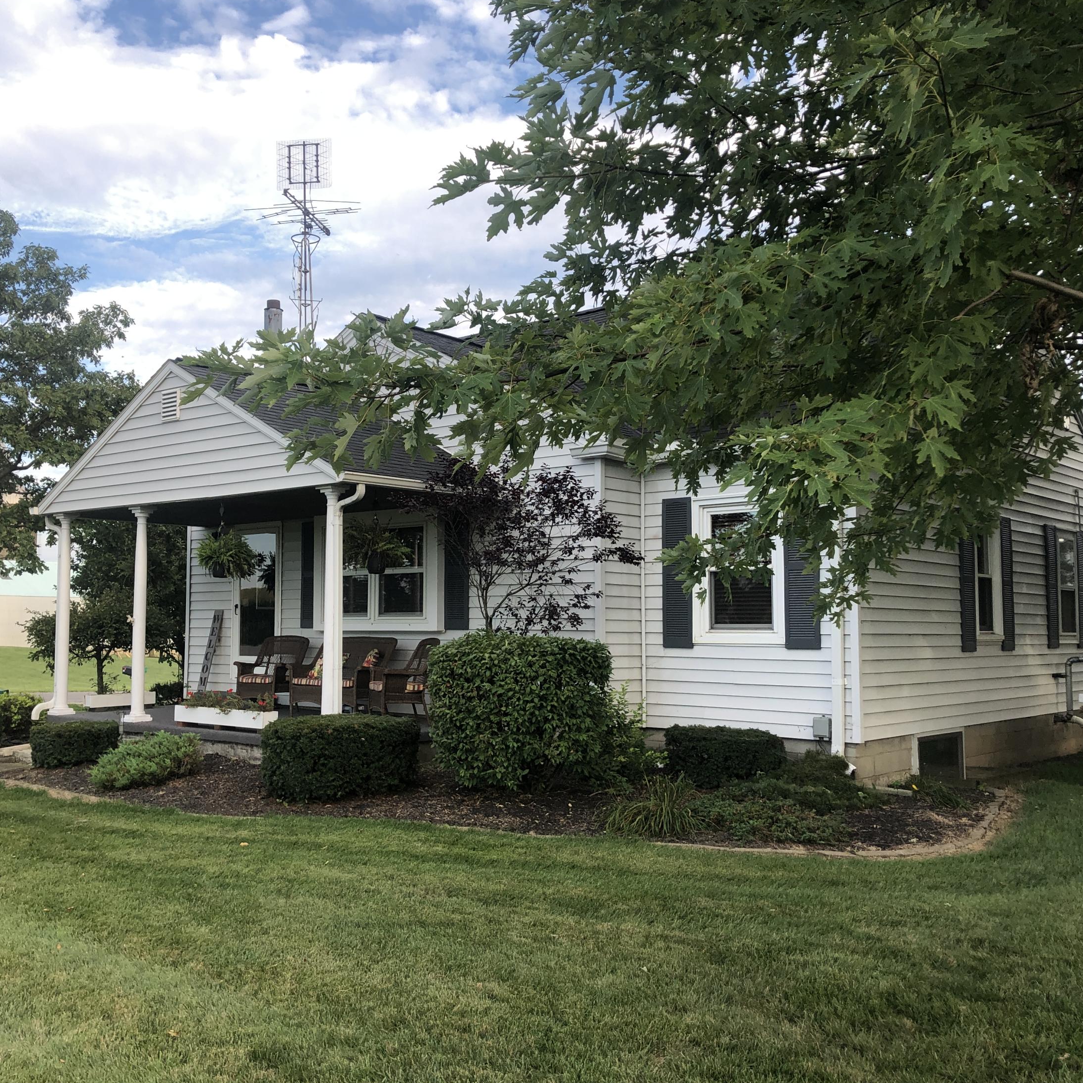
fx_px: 1203
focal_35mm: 34
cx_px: 513
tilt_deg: +5.2
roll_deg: +0.6
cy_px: 544
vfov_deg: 48.5
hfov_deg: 48.4
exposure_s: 1/375
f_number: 1.8
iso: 20
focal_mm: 3.99
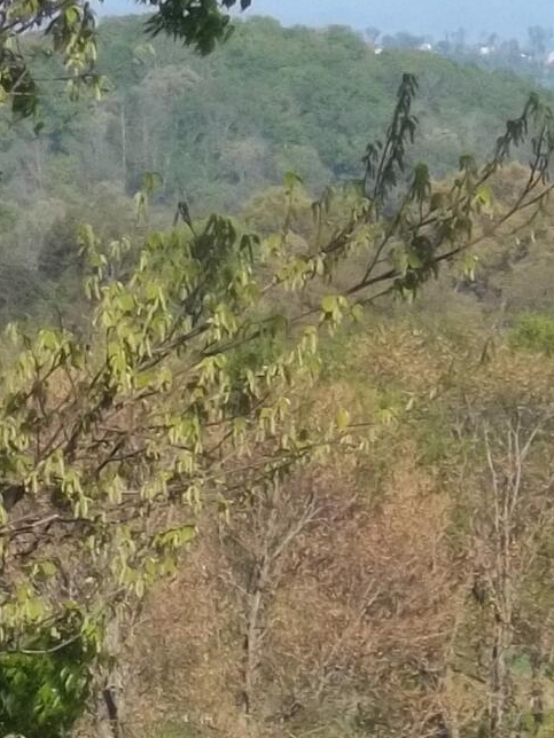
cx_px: 553
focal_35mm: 769
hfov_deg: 1.9
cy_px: 505
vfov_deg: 2.6
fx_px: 16410
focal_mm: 29.5
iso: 64
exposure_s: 1/250
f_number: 5.9
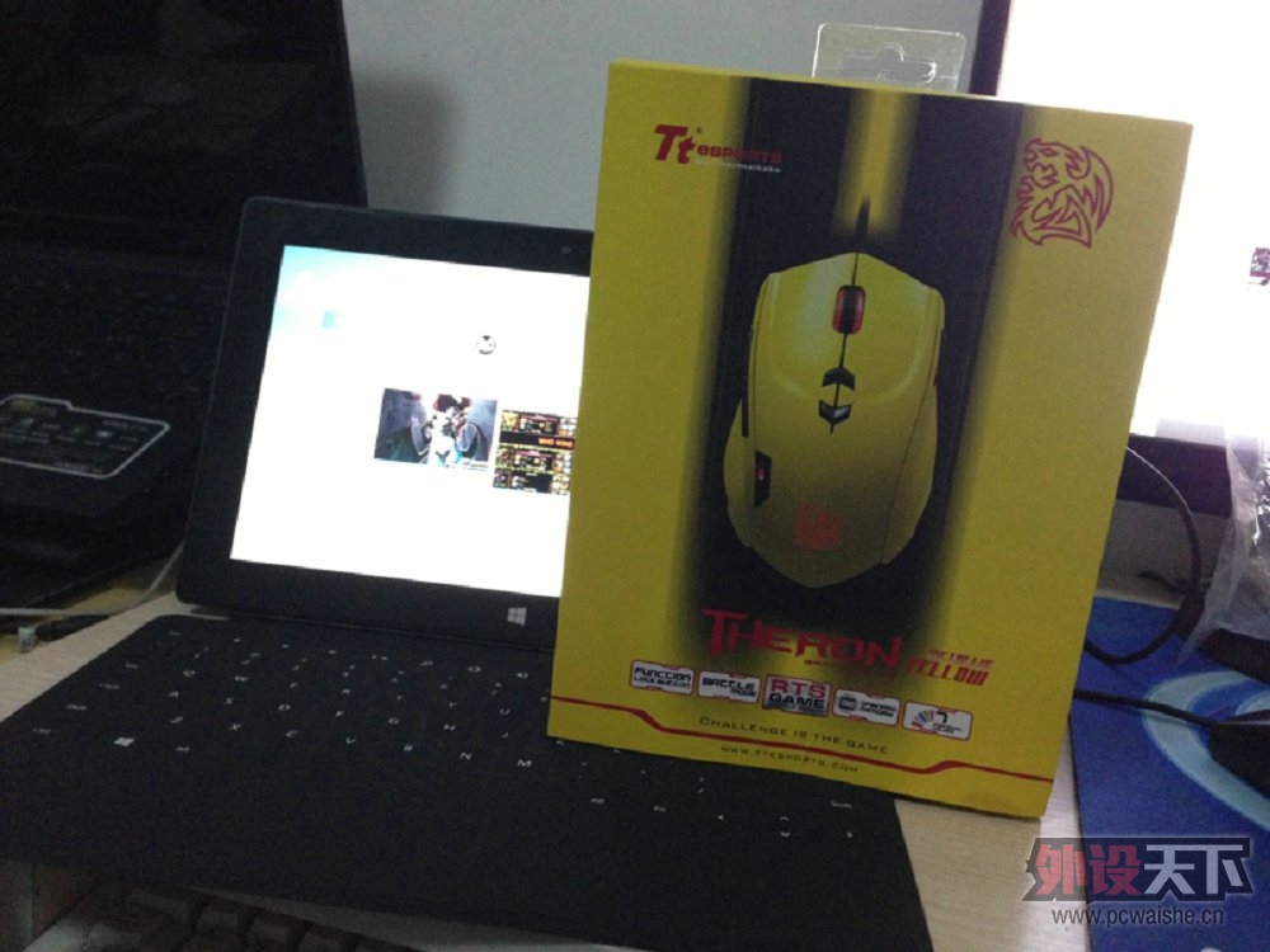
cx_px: 635
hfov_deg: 55.4
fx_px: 1211
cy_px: 476
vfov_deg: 42.9
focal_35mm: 33
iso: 400
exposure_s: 1/15
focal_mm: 4.13
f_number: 2.4
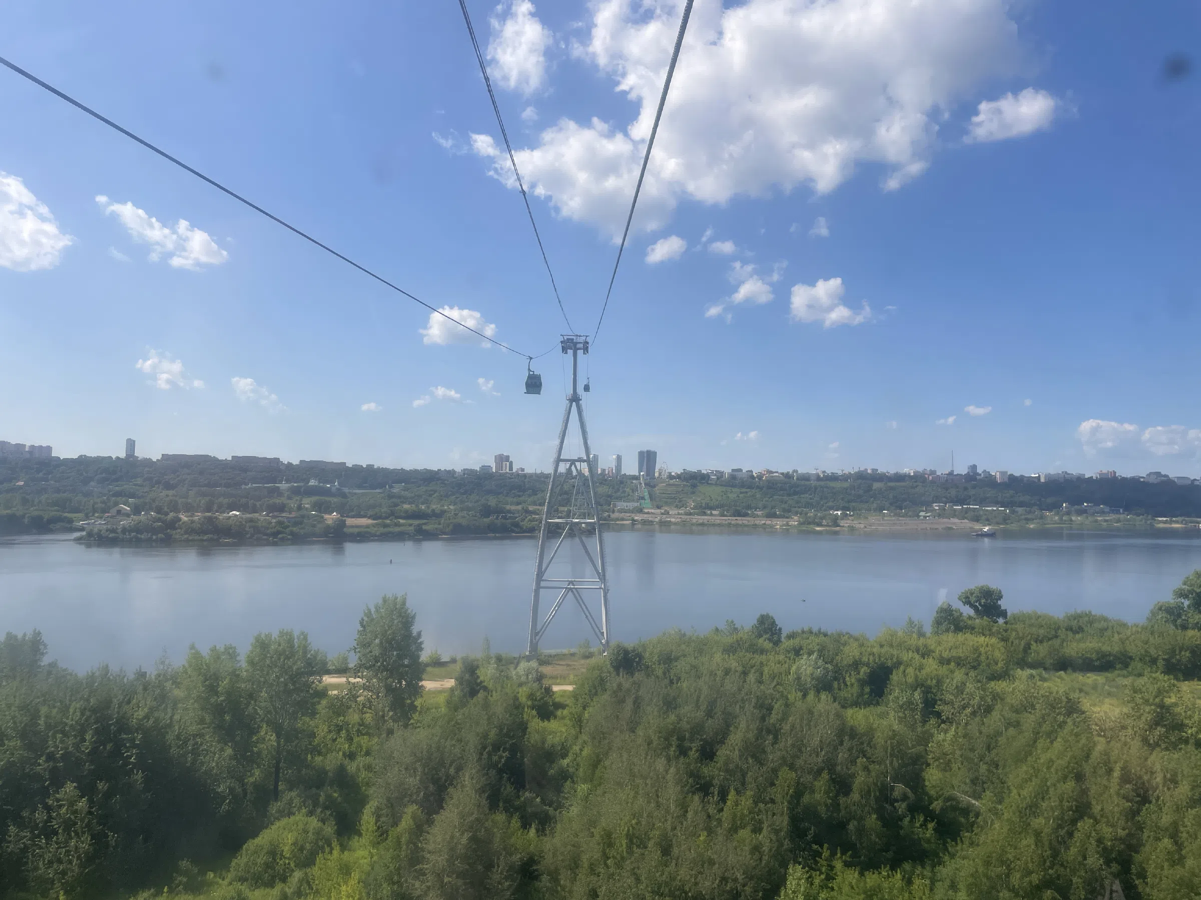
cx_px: 600
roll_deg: -0.8
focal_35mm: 26
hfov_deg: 67.3
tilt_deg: +3.6
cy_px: 450
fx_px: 902
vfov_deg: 53.1
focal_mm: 4.2
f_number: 1.6
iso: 32
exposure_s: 1/1855
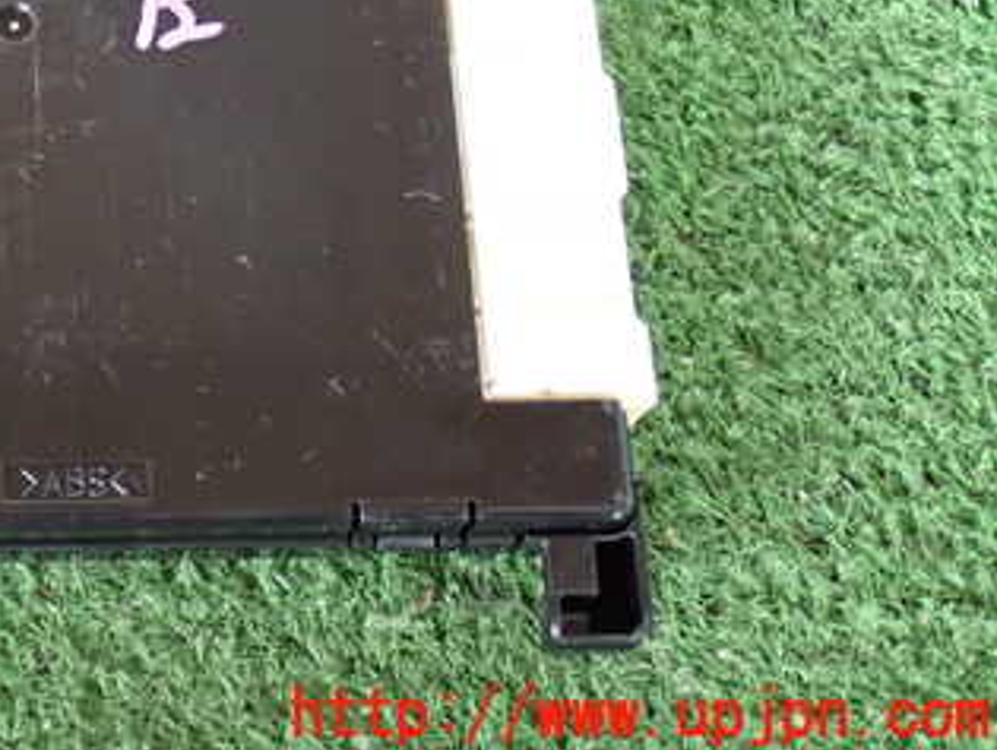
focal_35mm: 78
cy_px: 44
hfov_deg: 24.1
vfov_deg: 18.6
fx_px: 2249
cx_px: 57
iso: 800
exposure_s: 1/30
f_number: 2.8
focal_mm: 7.31
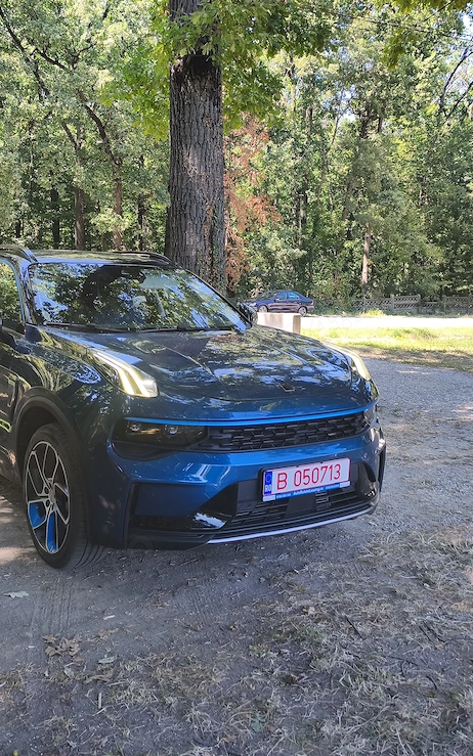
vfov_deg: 58.1
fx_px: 681
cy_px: 373
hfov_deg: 38.0
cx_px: 164
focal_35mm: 33
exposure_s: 1/99.9
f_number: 1.65
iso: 50
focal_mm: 6.14
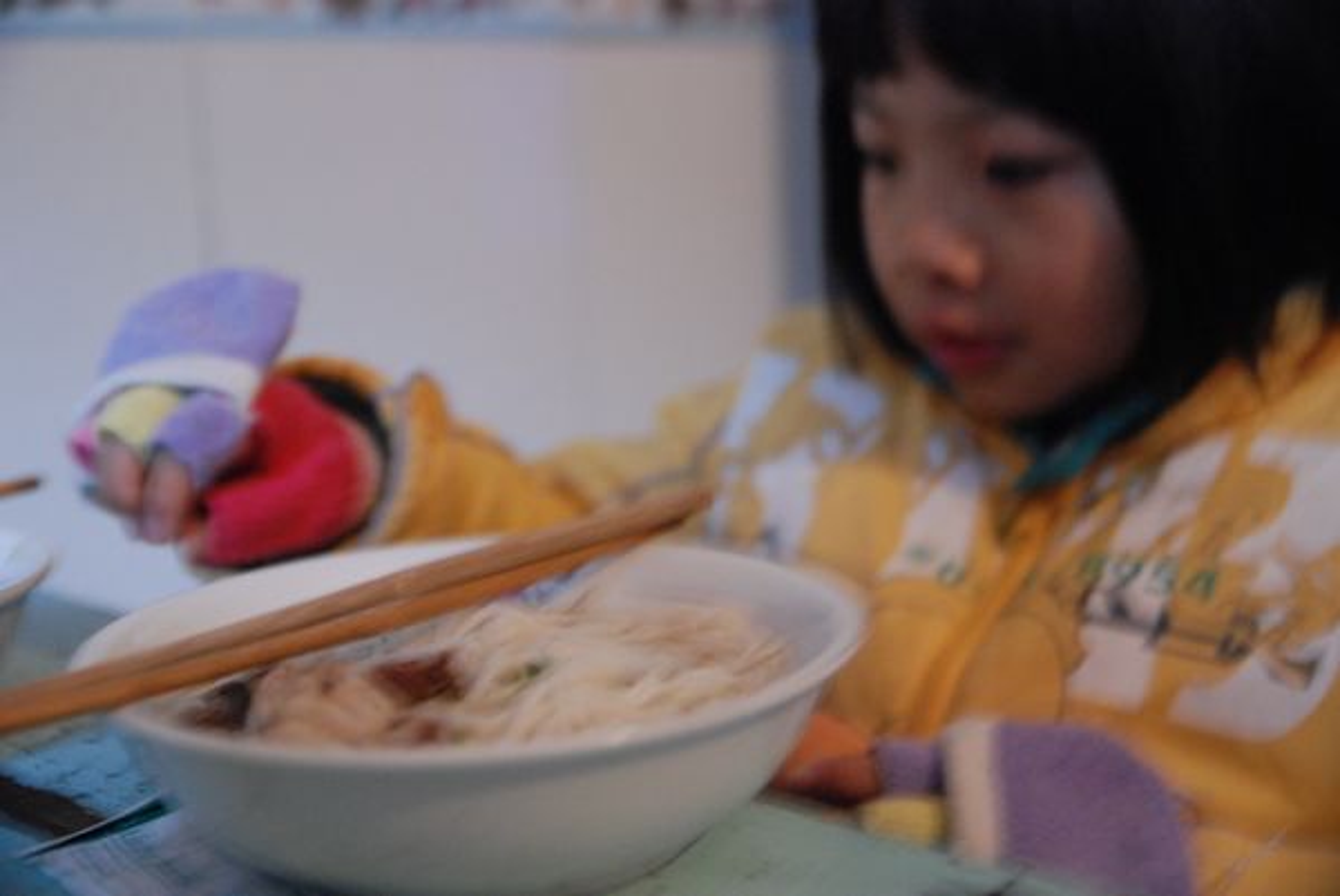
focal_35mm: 44
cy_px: 448
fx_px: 1620
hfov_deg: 44.9
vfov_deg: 30.9
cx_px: 670
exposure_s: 1/20
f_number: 2.8
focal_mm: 29
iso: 1600
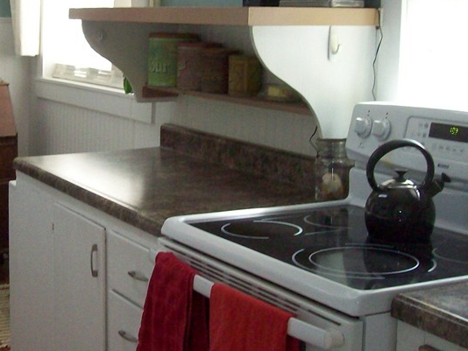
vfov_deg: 21.2
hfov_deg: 27.7
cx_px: 103
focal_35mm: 69
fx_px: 933
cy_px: 92
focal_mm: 6
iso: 200
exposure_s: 1/85.8
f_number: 2.7
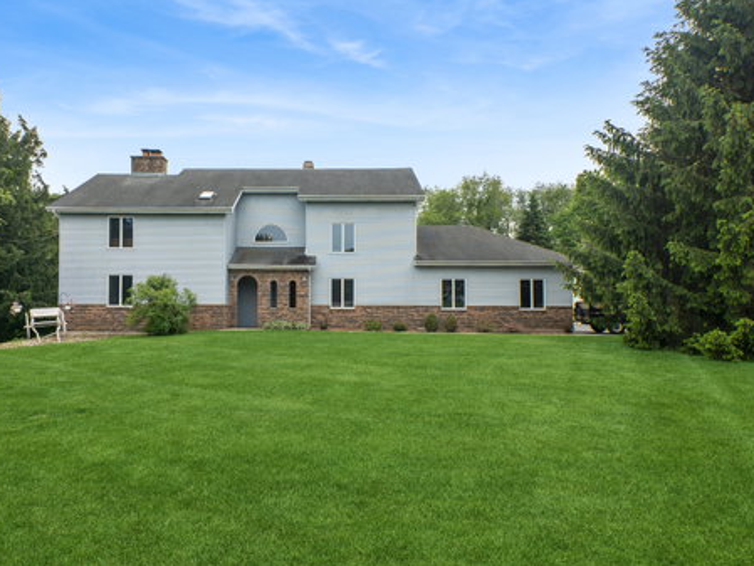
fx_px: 501
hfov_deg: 73.6
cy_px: 283
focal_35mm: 23
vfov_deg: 58.9
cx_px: 327
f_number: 8
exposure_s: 1/400
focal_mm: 14
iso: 640
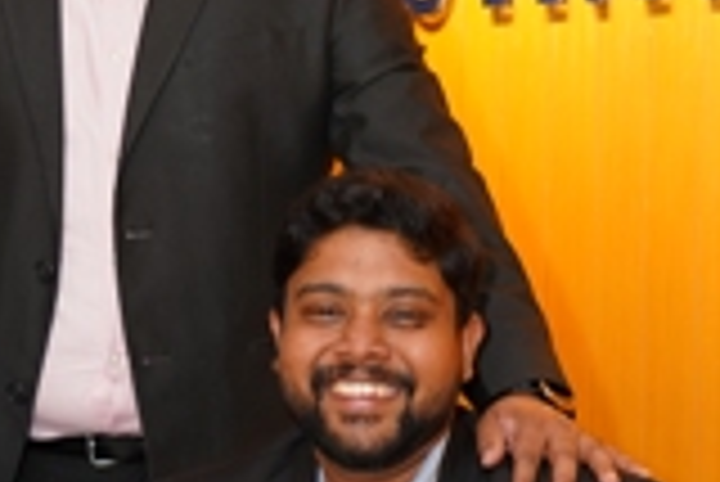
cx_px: 279
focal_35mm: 141
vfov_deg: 9.6
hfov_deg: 14.5
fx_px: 2822
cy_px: 595
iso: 500
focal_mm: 38
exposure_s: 1/125
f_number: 4
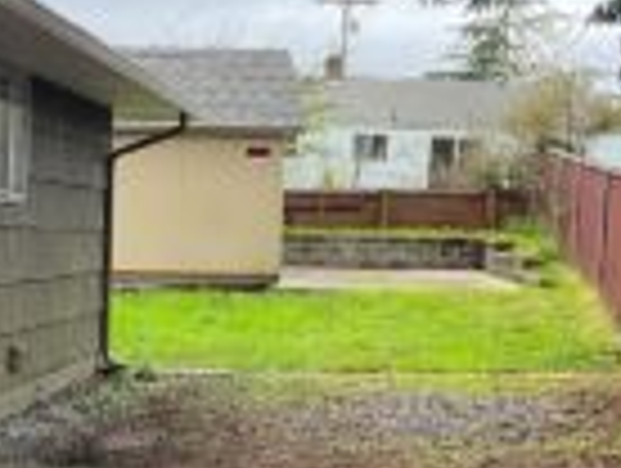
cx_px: 0
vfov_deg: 17.6
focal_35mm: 84
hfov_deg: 22.4
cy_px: 324
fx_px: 1510
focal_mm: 3
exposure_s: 1/165
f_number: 1.8
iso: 32
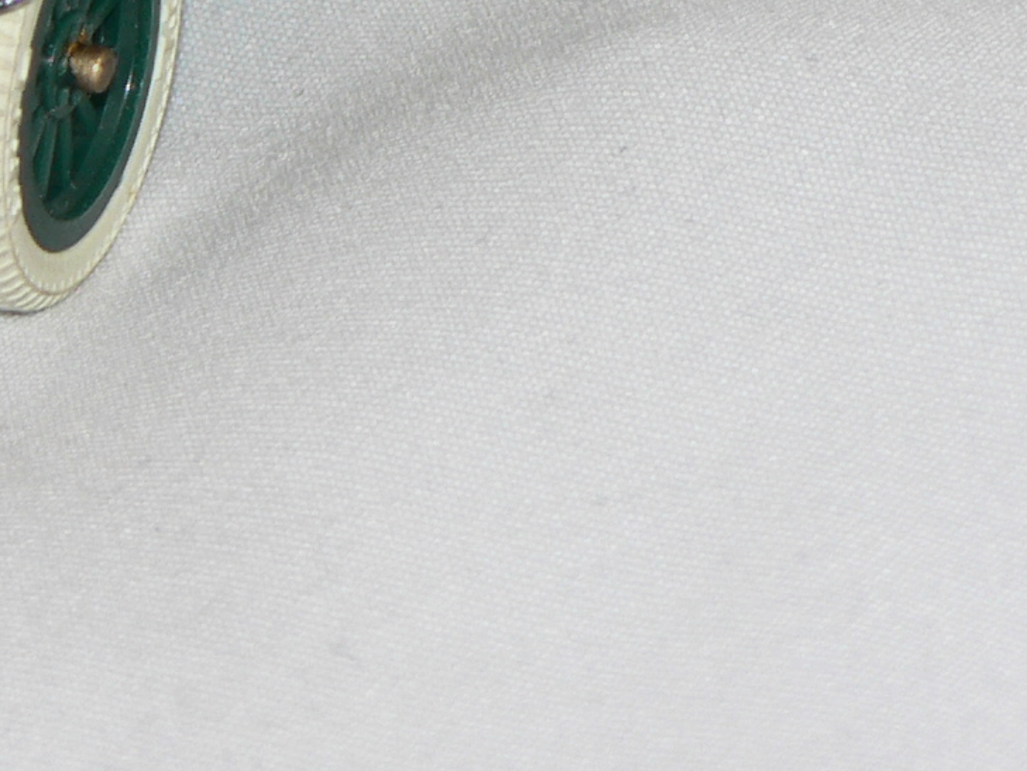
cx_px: -10
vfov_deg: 3.4
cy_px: -546
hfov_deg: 4.6
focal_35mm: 429
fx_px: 12728
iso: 80
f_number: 3.2
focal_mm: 20.3
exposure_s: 1/60
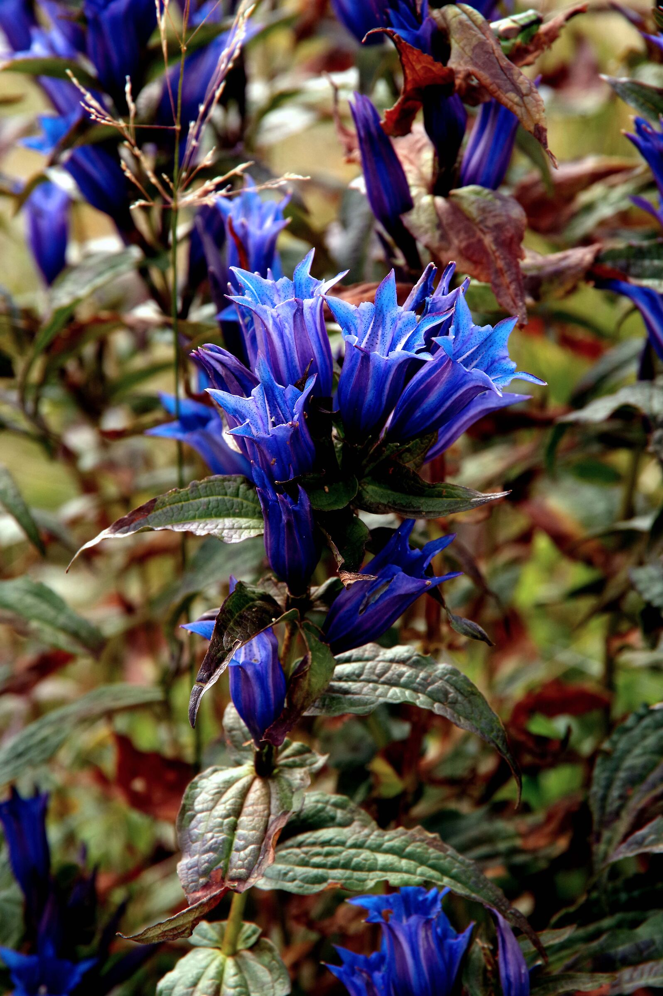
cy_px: 498
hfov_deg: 6.8
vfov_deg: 10.2
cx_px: 332
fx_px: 5603
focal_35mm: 202
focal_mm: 135
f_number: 11
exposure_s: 1/200
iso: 800
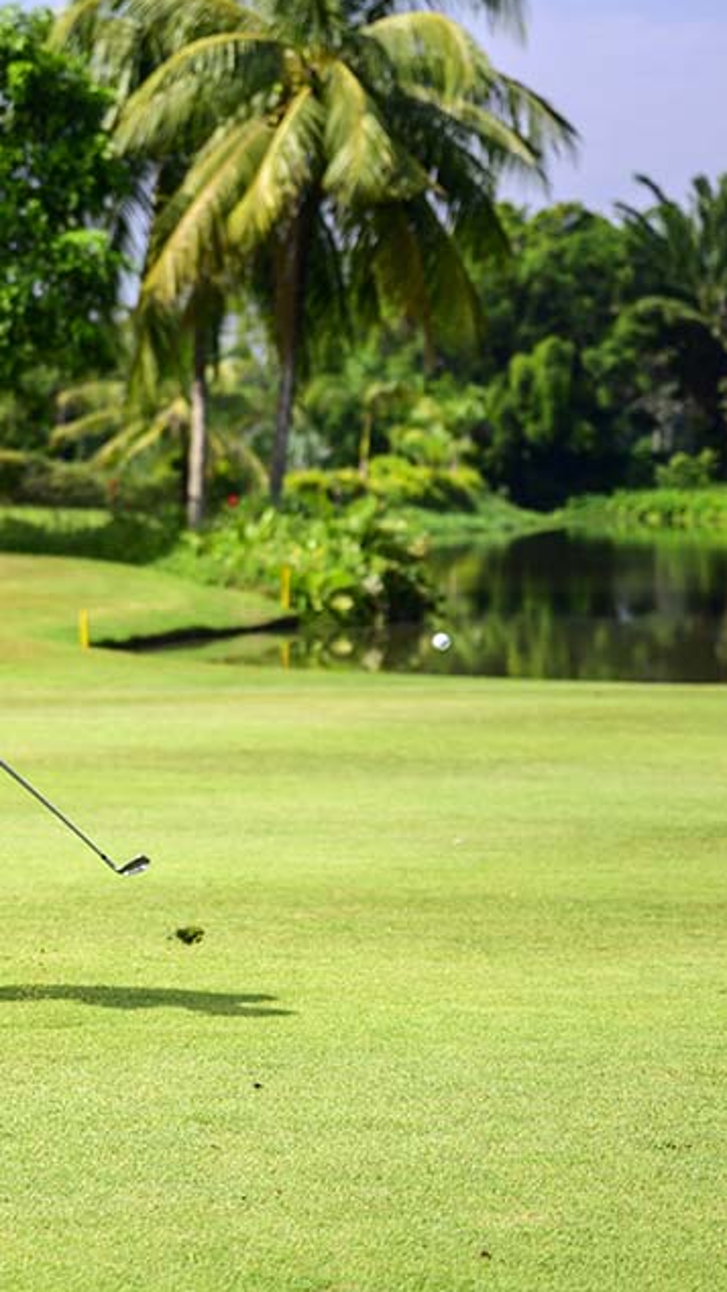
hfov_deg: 10.8
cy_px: 642
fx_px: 3801
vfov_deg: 19.3
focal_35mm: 111
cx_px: 0
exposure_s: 1/5000
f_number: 2.8
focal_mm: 70
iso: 180
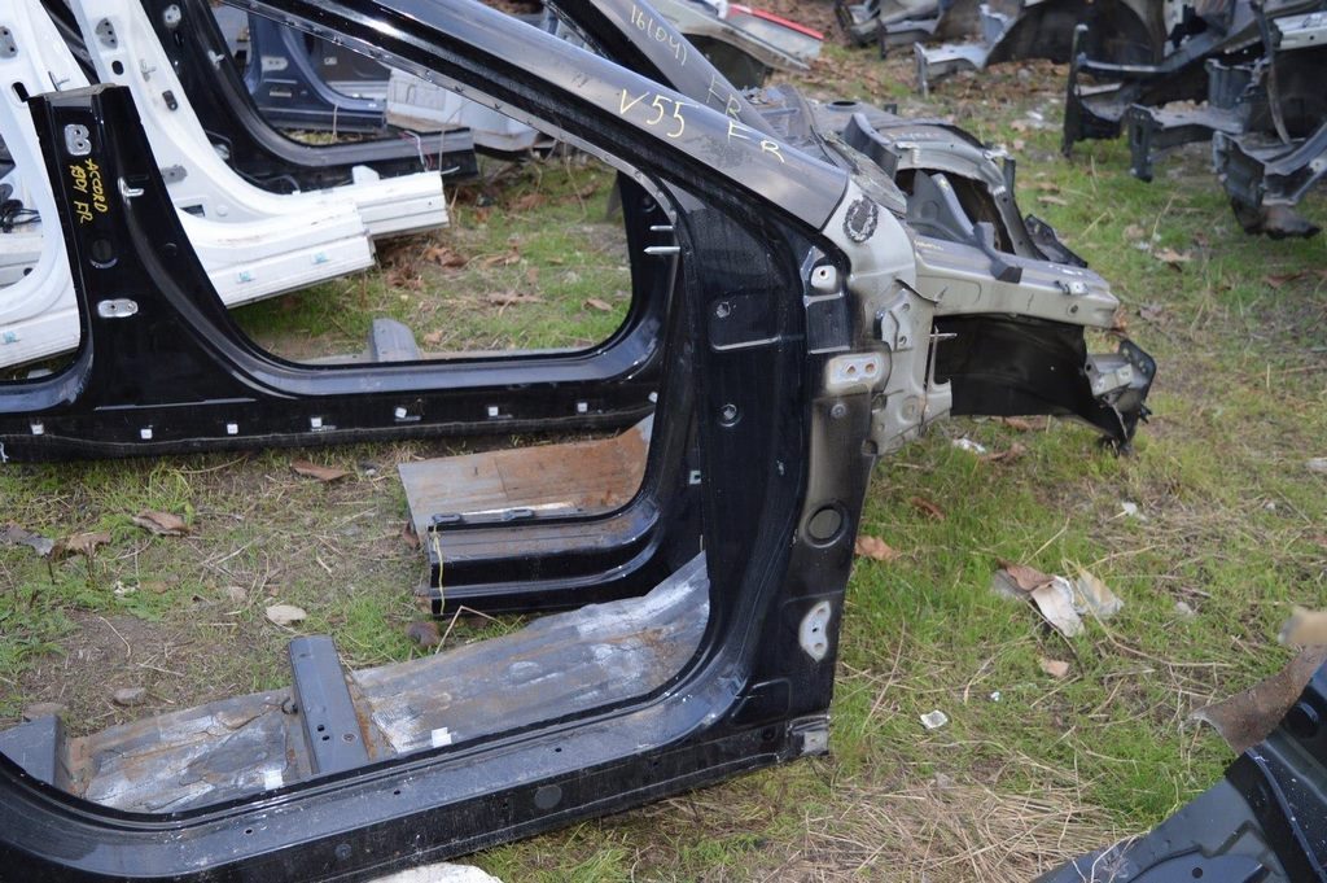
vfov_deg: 36.8
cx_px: 664
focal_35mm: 36
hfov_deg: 53.2
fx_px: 1326
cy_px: 442
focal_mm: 24
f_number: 4
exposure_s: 1/125
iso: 180
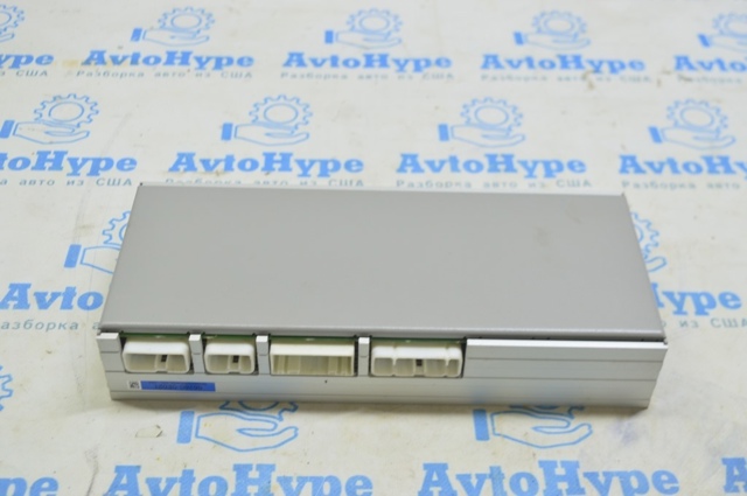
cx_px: 374
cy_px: 248
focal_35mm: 48
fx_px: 995
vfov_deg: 28.0
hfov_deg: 41.2
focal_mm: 32
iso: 400
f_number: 5.6
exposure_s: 1/20
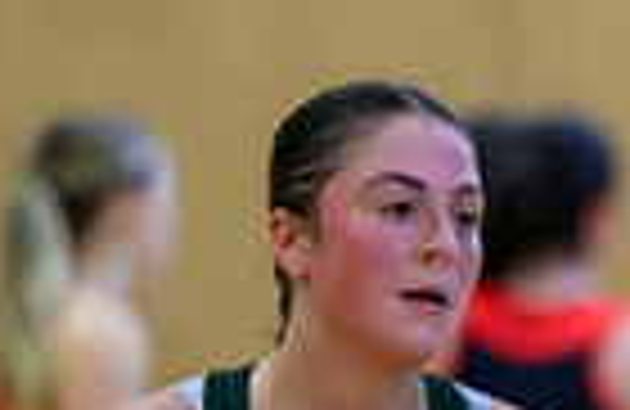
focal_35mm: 937
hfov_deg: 2.2
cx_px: 1061
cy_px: 495
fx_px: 16271
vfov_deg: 1.4
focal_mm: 200
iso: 4000
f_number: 3.2
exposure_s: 1/1000
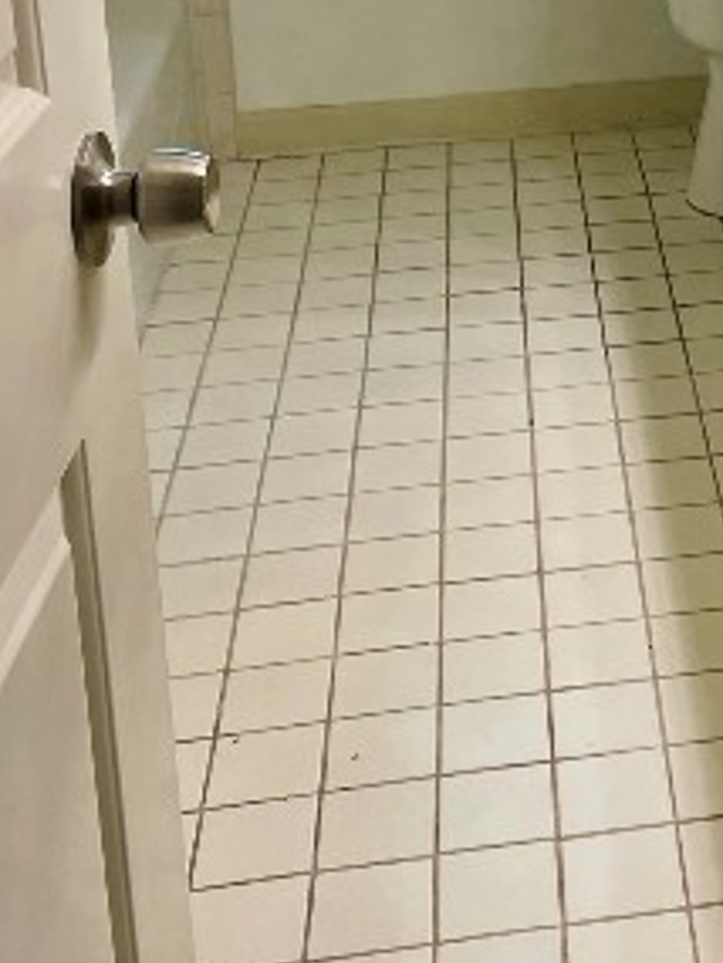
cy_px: -47
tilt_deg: -15.5
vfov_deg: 26.0
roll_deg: +0.5
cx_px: 834
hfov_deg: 19.9
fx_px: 1948
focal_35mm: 70
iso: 40
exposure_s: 1/120
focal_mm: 4.2
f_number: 1.6
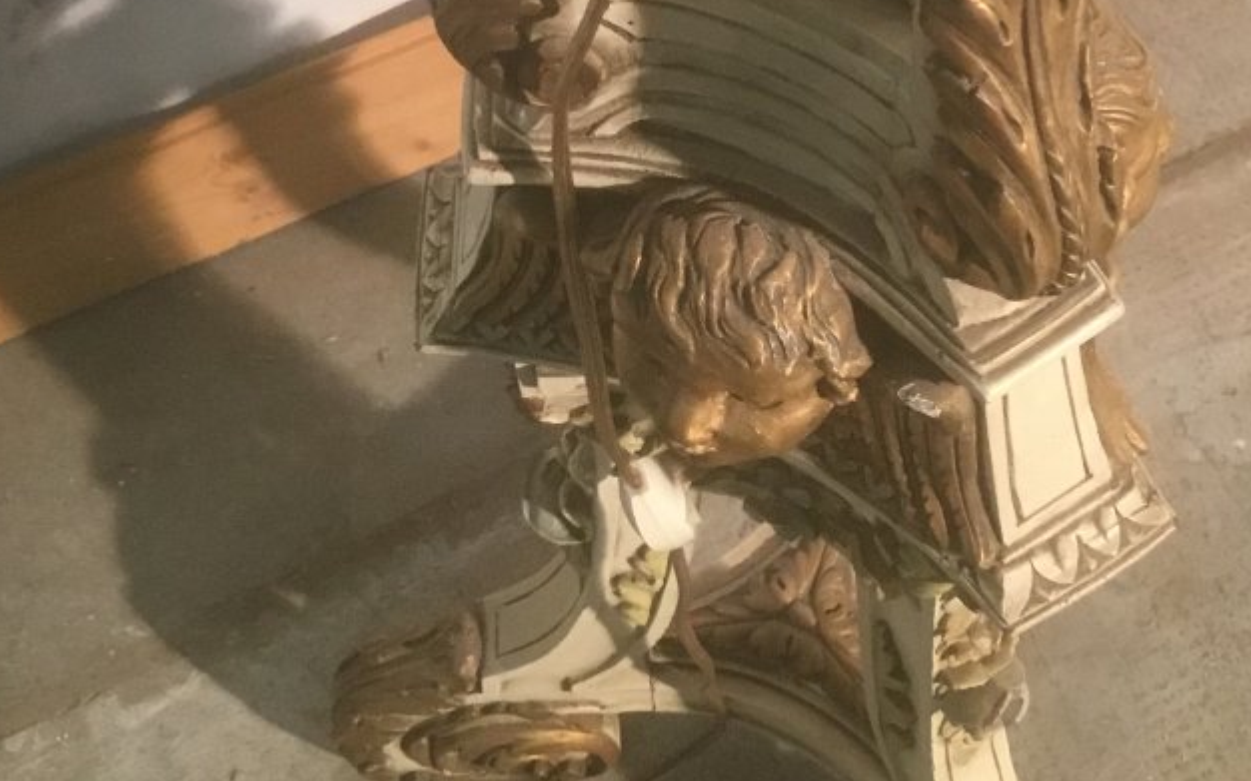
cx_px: 713
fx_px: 2148
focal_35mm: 63
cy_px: 66
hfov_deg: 32.4
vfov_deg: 20.2
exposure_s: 1/33
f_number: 2.4
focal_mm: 3.3
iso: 200
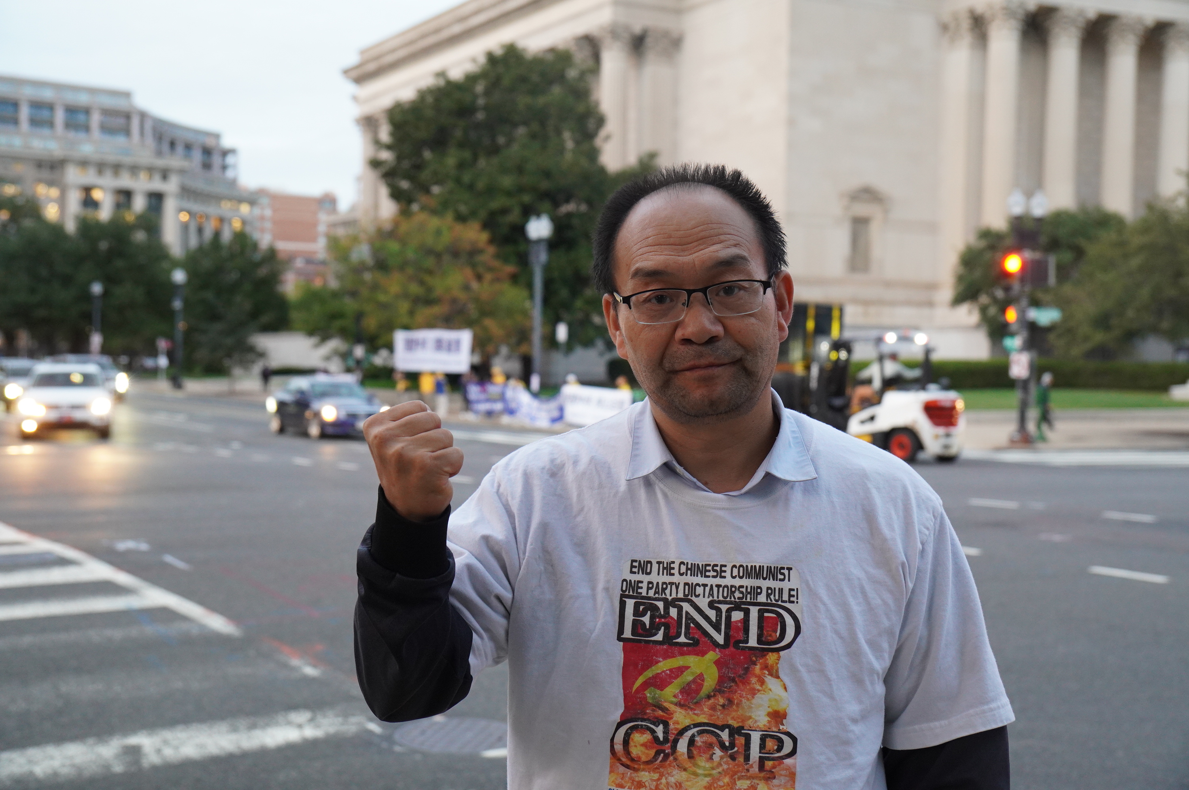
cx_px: 594
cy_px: 395
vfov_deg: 28.9
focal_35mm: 46
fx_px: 1534
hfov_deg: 42.4
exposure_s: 1/60
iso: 1250
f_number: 3.5
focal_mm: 31
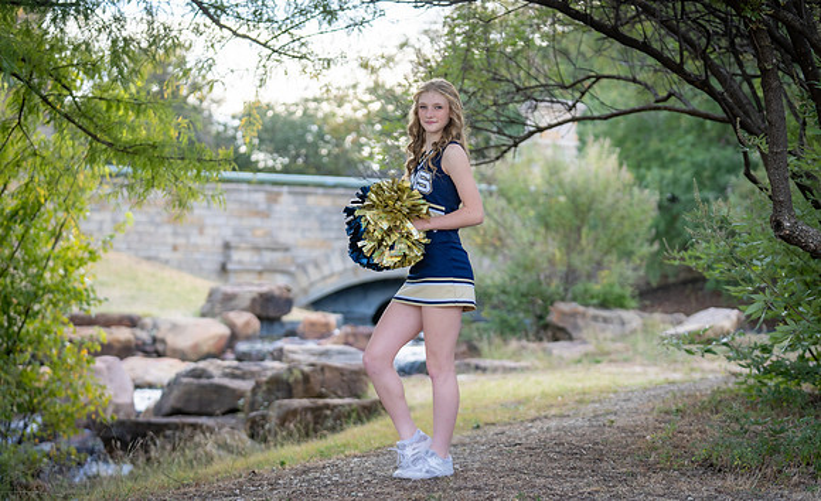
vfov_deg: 16.2
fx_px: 1756
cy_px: 274
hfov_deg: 26.3
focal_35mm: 79
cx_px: 410
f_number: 2.8
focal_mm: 77
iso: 200
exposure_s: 1/320
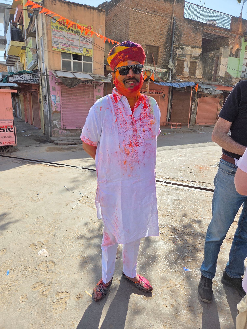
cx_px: 124
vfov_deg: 73.9
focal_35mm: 23
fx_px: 219
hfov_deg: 58.9
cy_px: 164
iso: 80
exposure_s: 1/3521
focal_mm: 5.4
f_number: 1.8
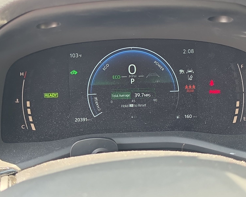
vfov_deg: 31.4
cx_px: 128
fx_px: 349
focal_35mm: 48
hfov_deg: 38.8
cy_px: 98
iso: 11
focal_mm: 6.5
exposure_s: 1/50
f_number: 1.4
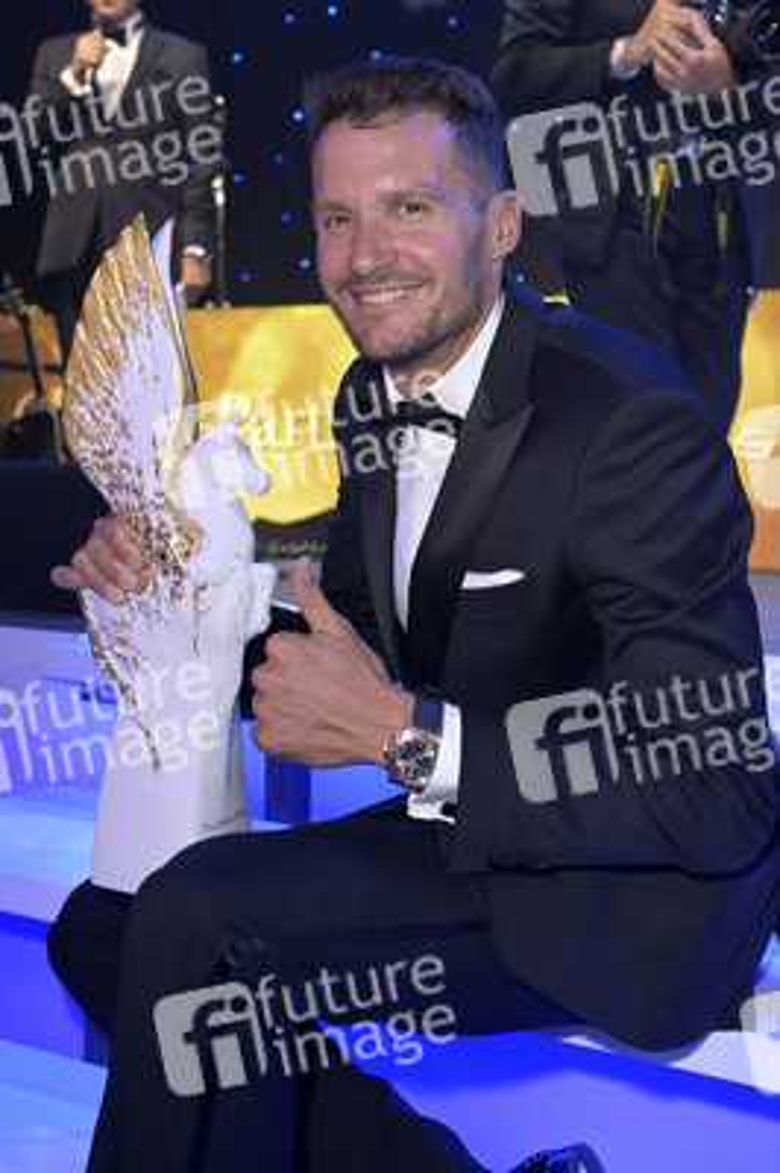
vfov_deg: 50.7
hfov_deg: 35.0
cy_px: 586
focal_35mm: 38
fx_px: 1237
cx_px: 390
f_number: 4.5
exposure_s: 1/250
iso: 2500
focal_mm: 38
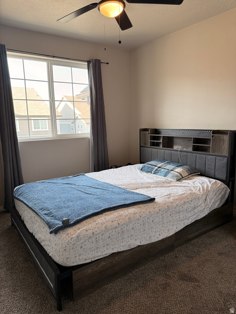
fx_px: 218
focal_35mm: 24
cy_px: 157
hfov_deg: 56.8
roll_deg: +1.0
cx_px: 118
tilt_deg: -9.9
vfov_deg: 71.6
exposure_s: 1/120
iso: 200
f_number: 1.78
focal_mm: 6.76
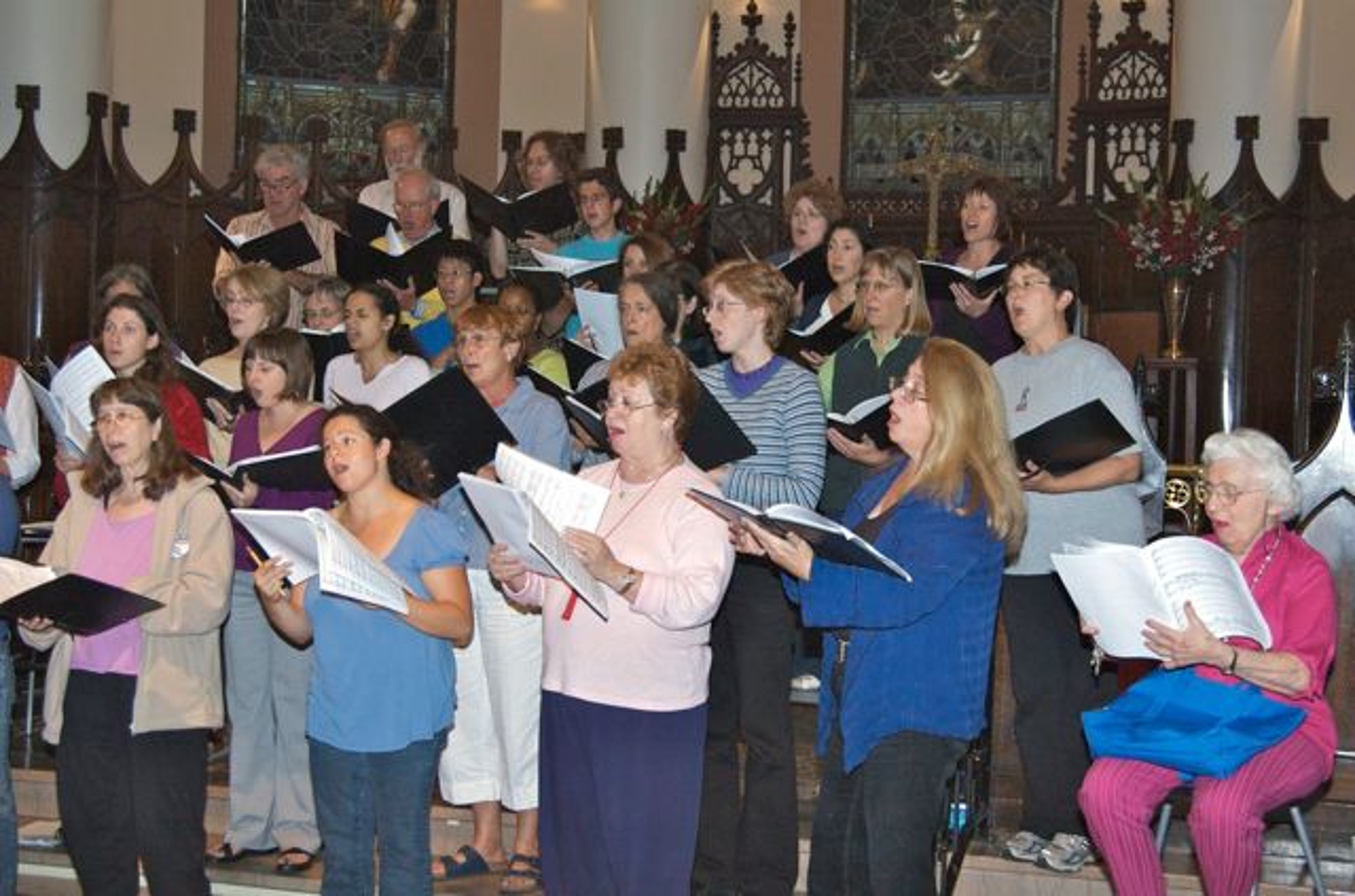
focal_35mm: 57
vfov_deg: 23.6
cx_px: 678
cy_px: 448
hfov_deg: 35.1
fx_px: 2140
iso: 800
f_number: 5.6
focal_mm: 38
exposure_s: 1/60
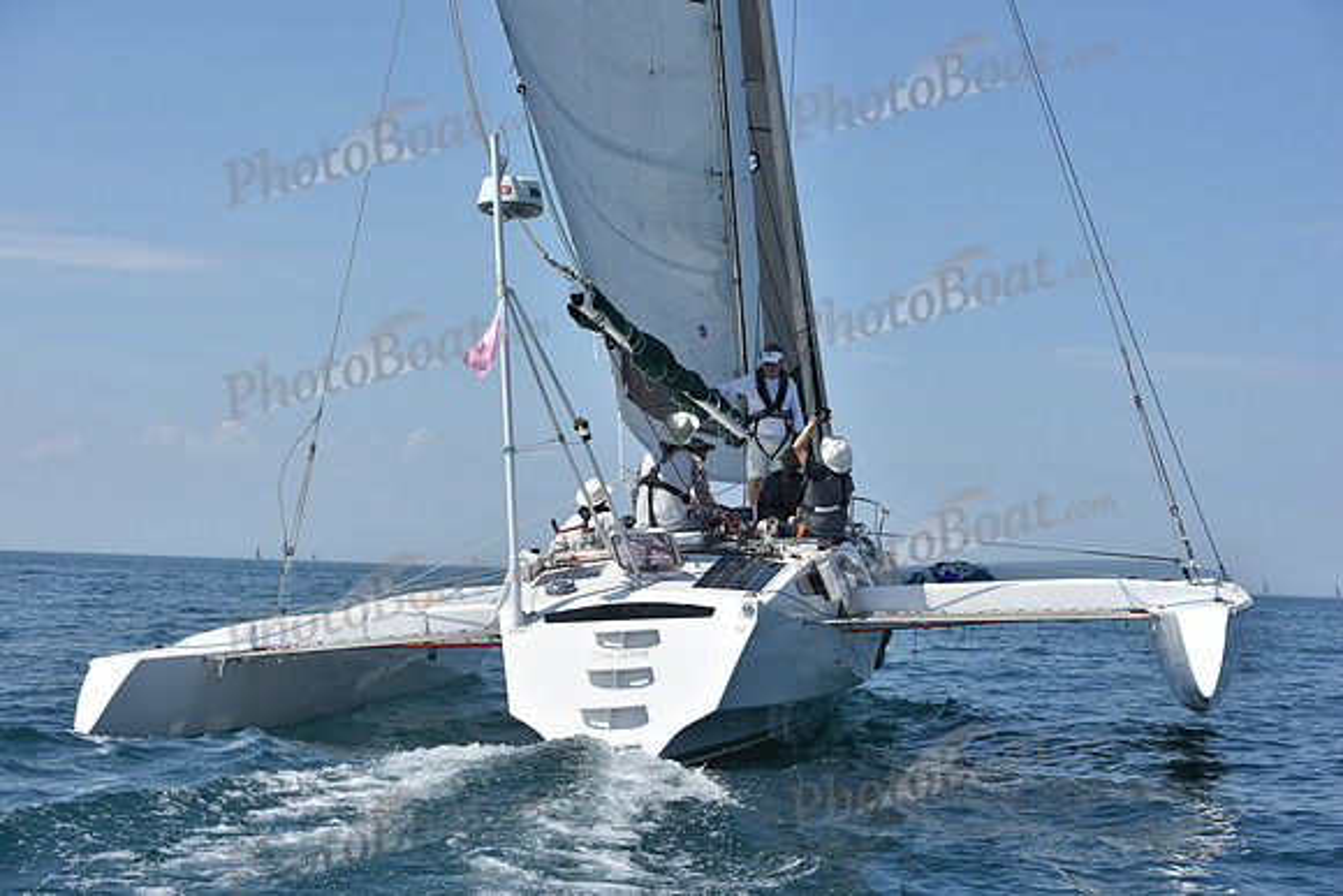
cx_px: 672
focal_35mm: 70
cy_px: 448
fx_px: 2612
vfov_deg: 19.5
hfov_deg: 28.8
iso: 250
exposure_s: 1/1250
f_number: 9
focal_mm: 70
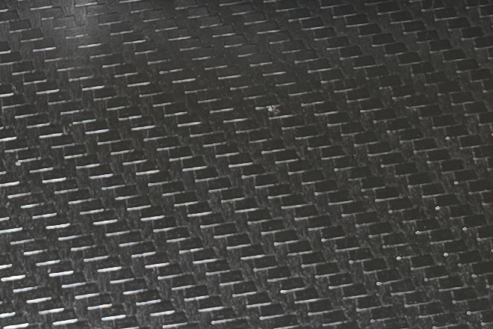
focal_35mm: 145
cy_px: -126
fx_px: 1986
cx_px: 115
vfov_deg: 9.3
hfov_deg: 14.1
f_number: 1.7
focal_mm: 6.3
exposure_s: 1/12
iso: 400
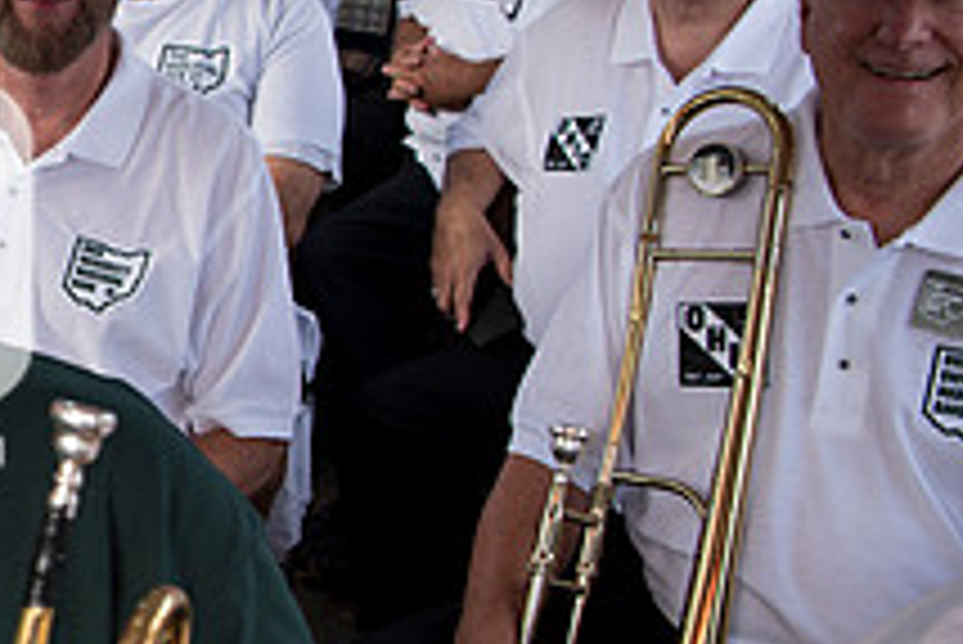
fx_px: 1740
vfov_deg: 20.9
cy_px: 290
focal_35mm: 65
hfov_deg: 26.1
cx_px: -306
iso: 250
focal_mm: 24
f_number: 4.5
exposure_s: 1/320
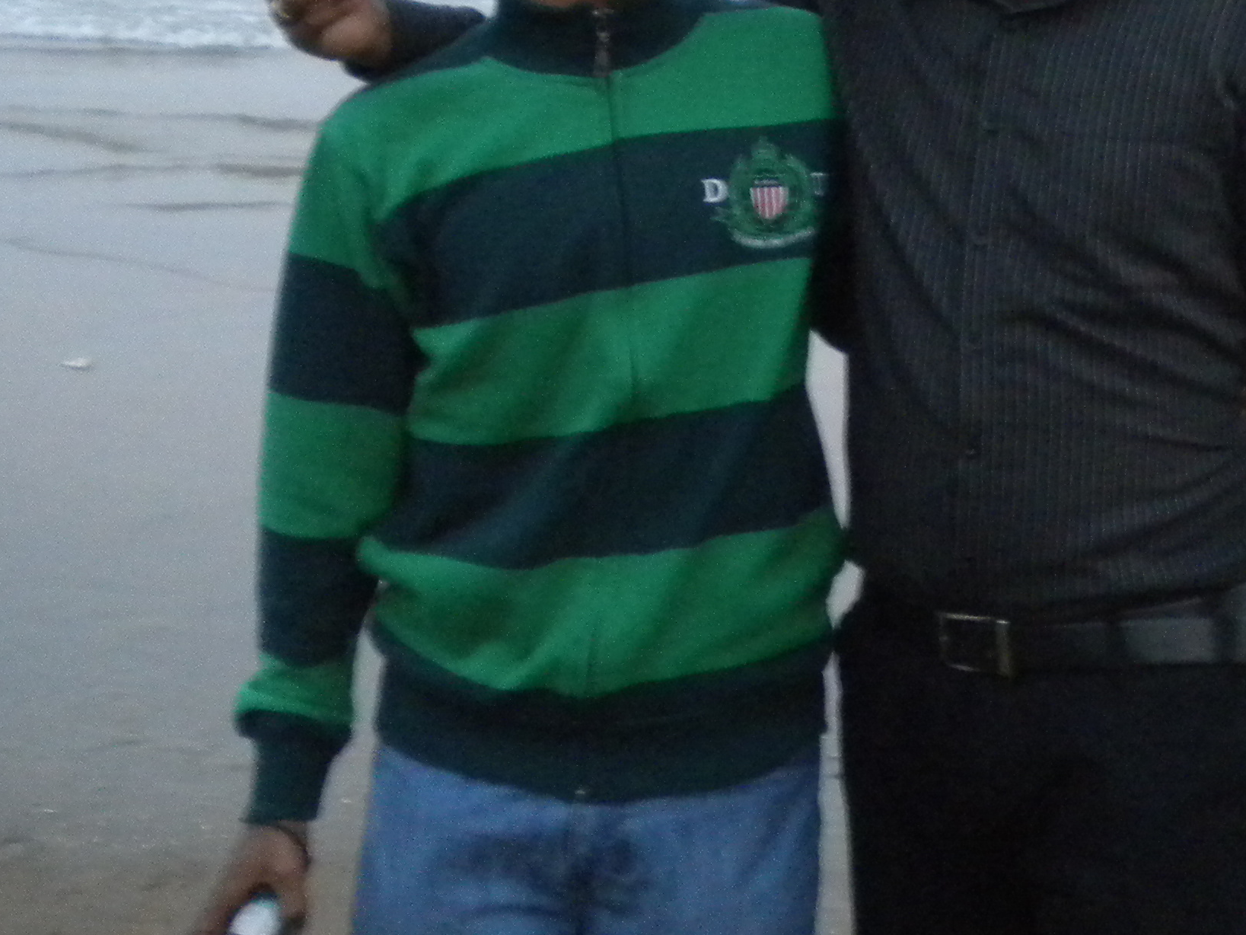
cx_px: 1043
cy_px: 59
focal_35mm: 78
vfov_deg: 18.5
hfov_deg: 24.5
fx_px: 2808
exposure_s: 1/130
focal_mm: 6.3
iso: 400
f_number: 3.1
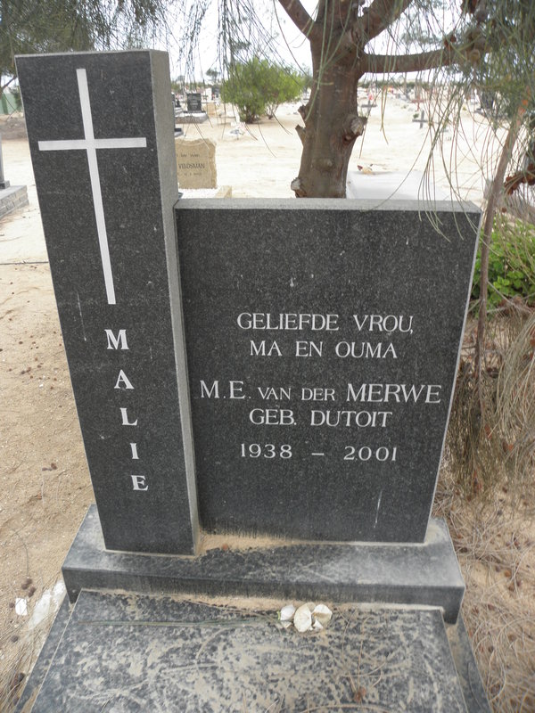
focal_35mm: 26
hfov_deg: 53.1
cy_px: 356
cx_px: 268
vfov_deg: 67.3
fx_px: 536
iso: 100
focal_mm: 4.6
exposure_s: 1/30
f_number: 2.8
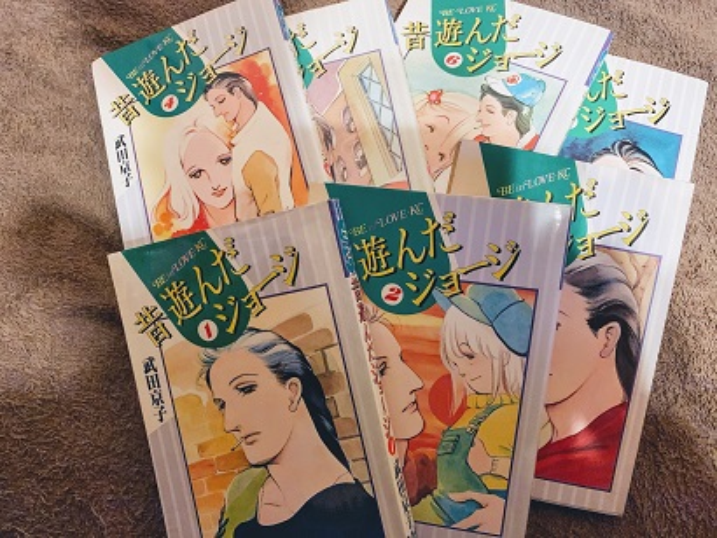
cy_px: 269
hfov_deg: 67.3
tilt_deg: -77.4
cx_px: 358
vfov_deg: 53.1
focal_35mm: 26
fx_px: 539
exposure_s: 1/20
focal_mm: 4.25
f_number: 1.8
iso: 800
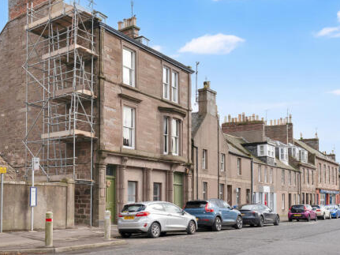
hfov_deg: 48.4
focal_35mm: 38
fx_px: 373
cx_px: 122
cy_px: 120
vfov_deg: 37.7
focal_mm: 26
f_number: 5.6
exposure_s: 1/500
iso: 200
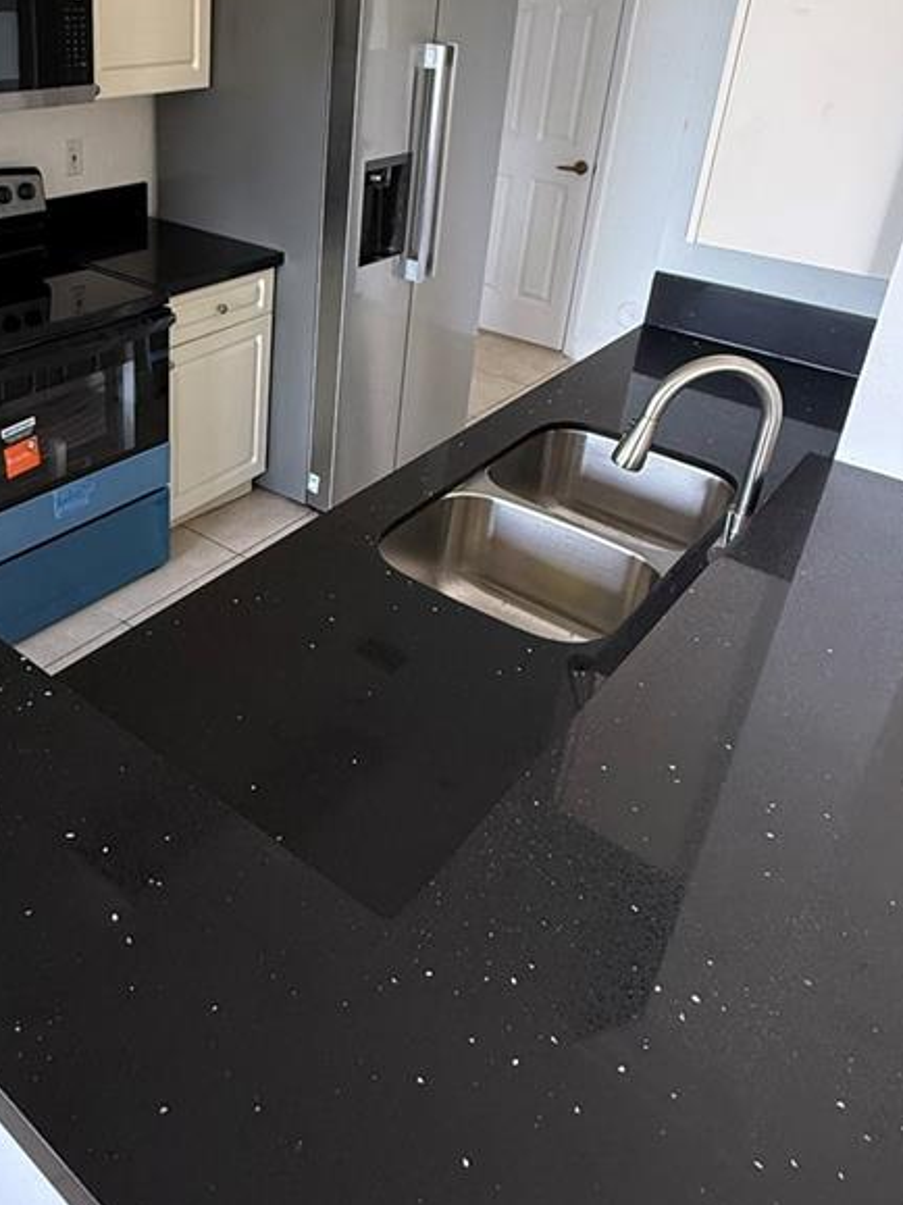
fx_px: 1009
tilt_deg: -25.8
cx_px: 256
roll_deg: -1.6
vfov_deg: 60.6
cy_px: 433
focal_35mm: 29
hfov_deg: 46.9
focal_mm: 2.22
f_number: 2.2
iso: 320
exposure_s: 1/94
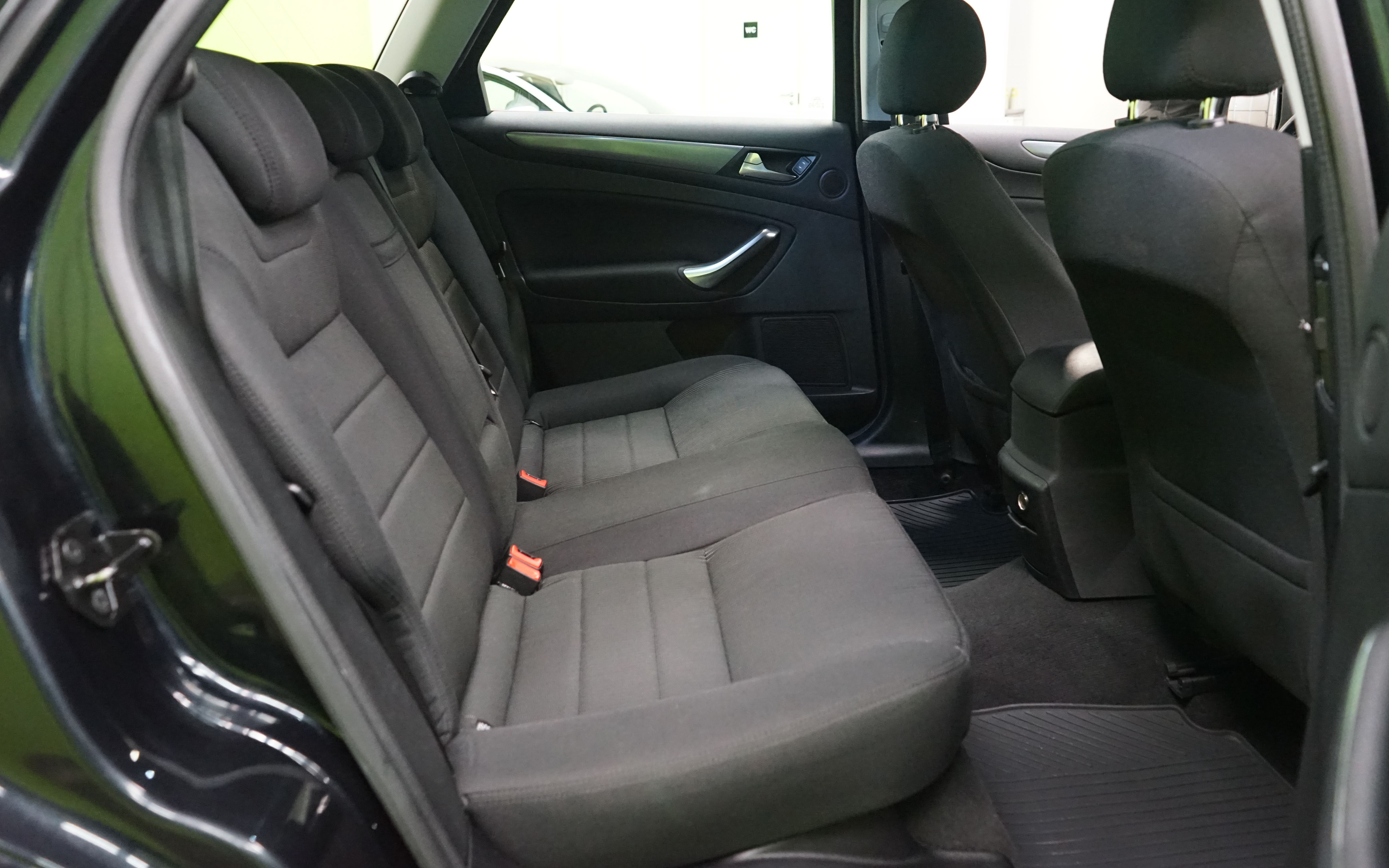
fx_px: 1098
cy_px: 401
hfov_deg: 64.6
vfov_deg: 43.1
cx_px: 704
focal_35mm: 29
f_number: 5
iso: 6400
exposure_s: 1/50
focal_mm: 28
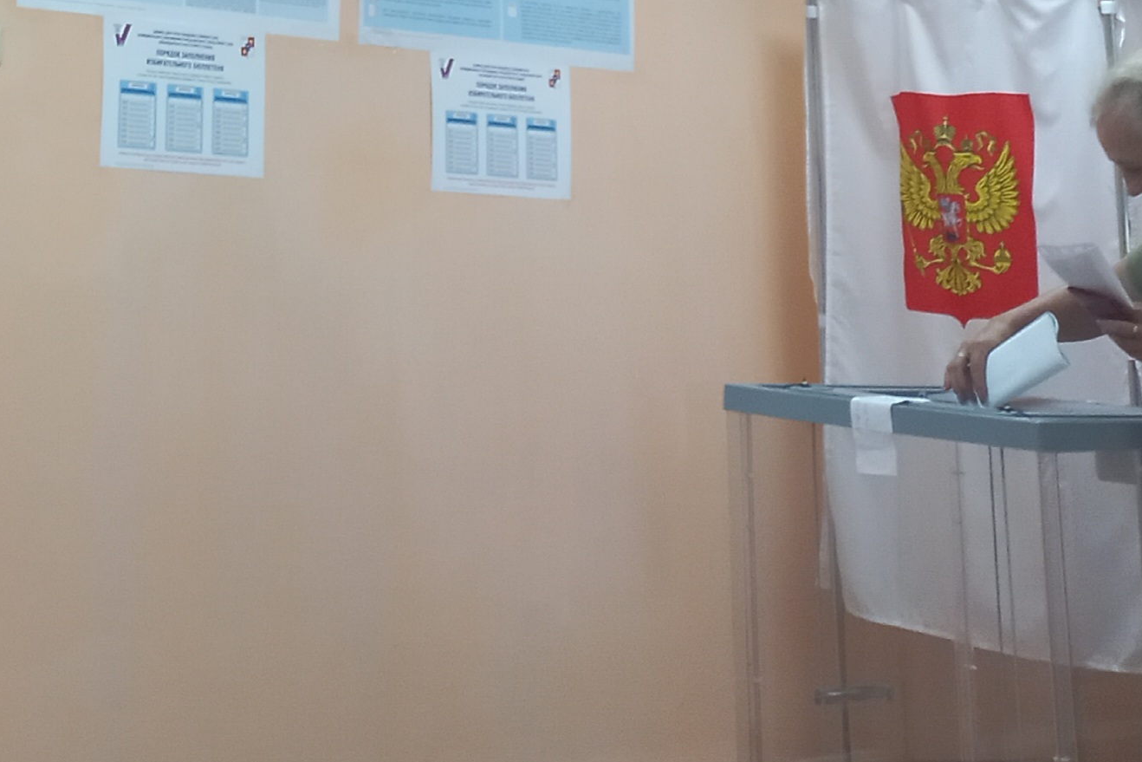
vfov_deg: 32.8
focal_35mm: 40
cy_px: 200
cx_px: 791
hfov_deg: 47.4
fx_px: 1269
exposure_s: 1/50
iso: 100
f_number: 1.8
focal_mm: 4.6
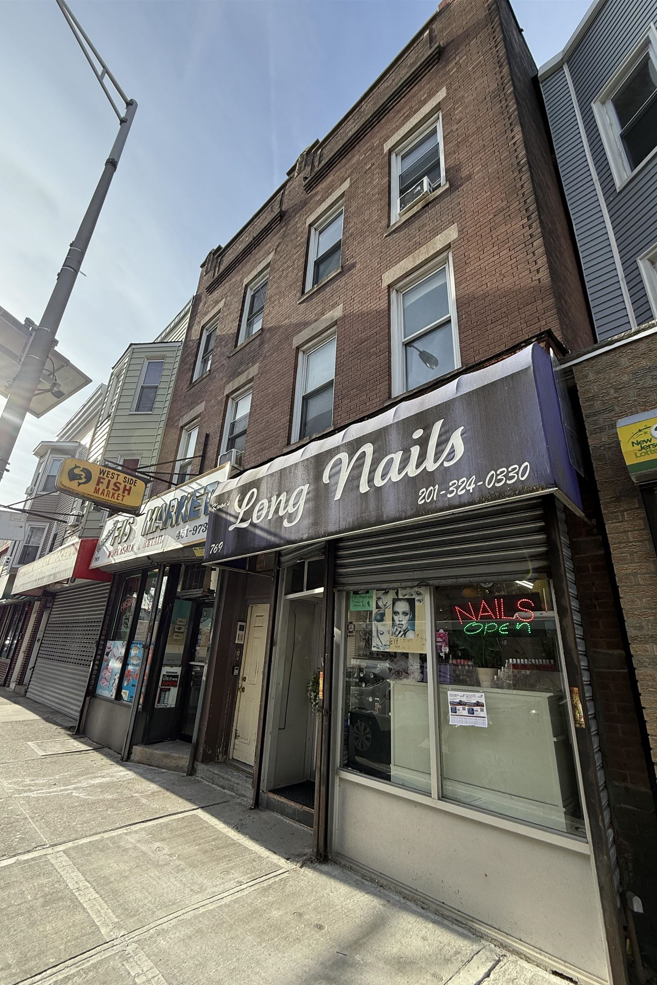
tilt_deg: +21.2
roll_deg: -3.4
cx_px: 323
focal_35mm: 15
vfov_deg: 100.4
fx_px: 411
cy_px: 507
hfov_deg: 77.3
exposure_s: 1/985
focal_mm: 2.22
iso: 64
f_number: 2.2
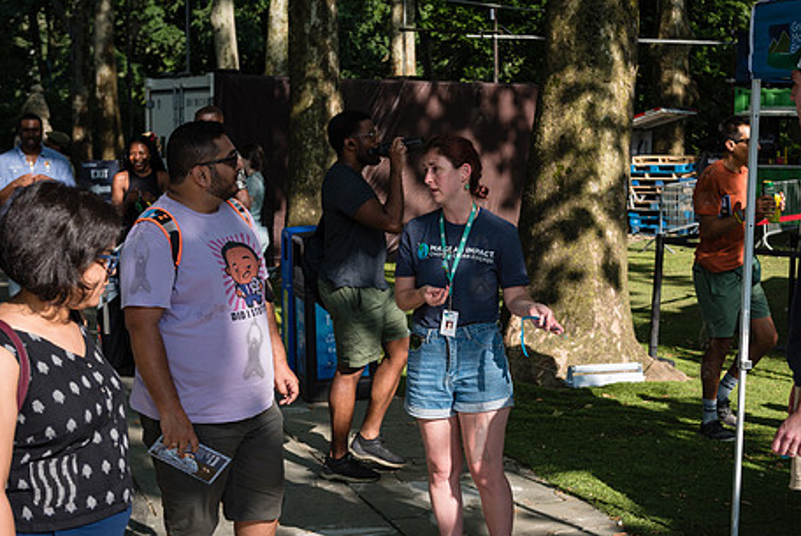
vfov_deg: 22.3
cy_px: 263
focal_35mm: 61
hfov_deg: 32.8
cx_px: 480
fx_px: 1359
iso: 320
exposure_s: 1/1250
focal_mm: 48
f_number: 4
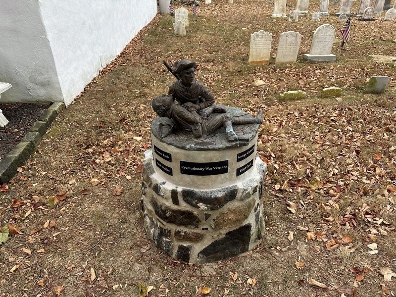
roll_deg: +0.5
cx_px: 198
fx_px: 275
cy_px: 148
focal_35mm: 24
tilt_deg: -29.5
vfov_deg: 56.8
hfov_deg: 71.6
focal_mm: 6.86
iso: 80
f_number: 1.78
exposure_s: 1/580
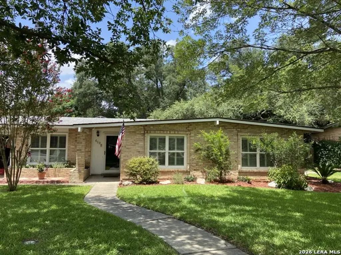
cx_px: 170
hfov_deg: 67.3
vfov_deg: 53.1
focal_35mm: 26
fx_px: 256
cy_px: 128
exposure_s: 1/884
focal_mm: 4.25
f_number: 1.8
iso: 32
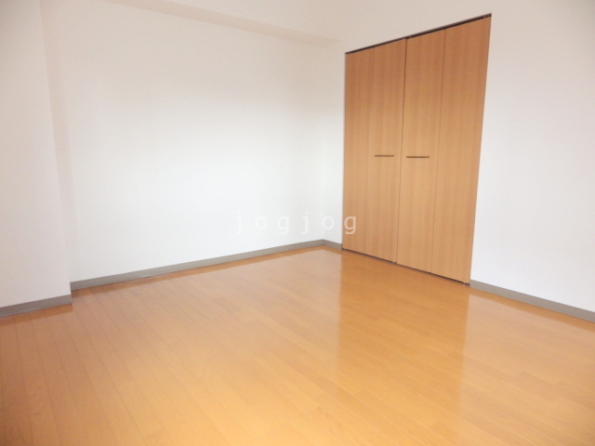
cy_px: 223
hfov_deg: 76.4
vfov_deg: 61.1
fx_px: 378
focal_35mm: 22
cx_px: 298
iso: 160
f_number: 3.1
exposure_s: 1/45
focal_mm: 4
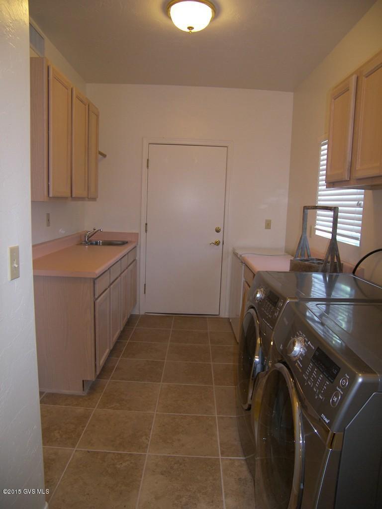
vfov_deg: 71.6
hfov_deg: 56.8
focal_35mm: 24
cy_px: 254
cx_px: 191
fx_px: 353
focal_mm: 5
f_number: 2.8
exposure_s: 1/30
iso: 100
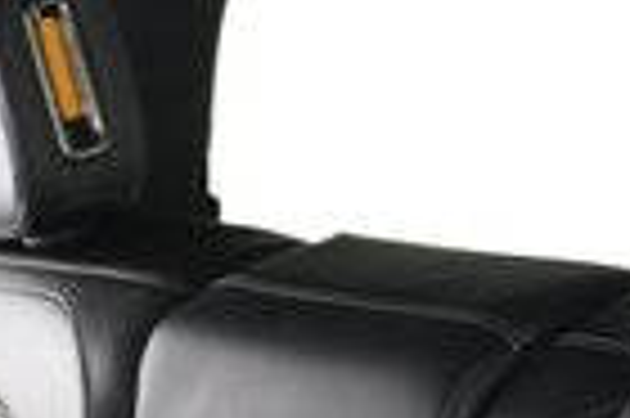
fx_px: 1993
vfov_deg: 11.0
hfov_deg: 17.9
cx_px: 189
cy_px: 809
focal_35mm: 114
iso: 8000
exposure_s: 1/50
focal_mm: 25
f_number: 2.8
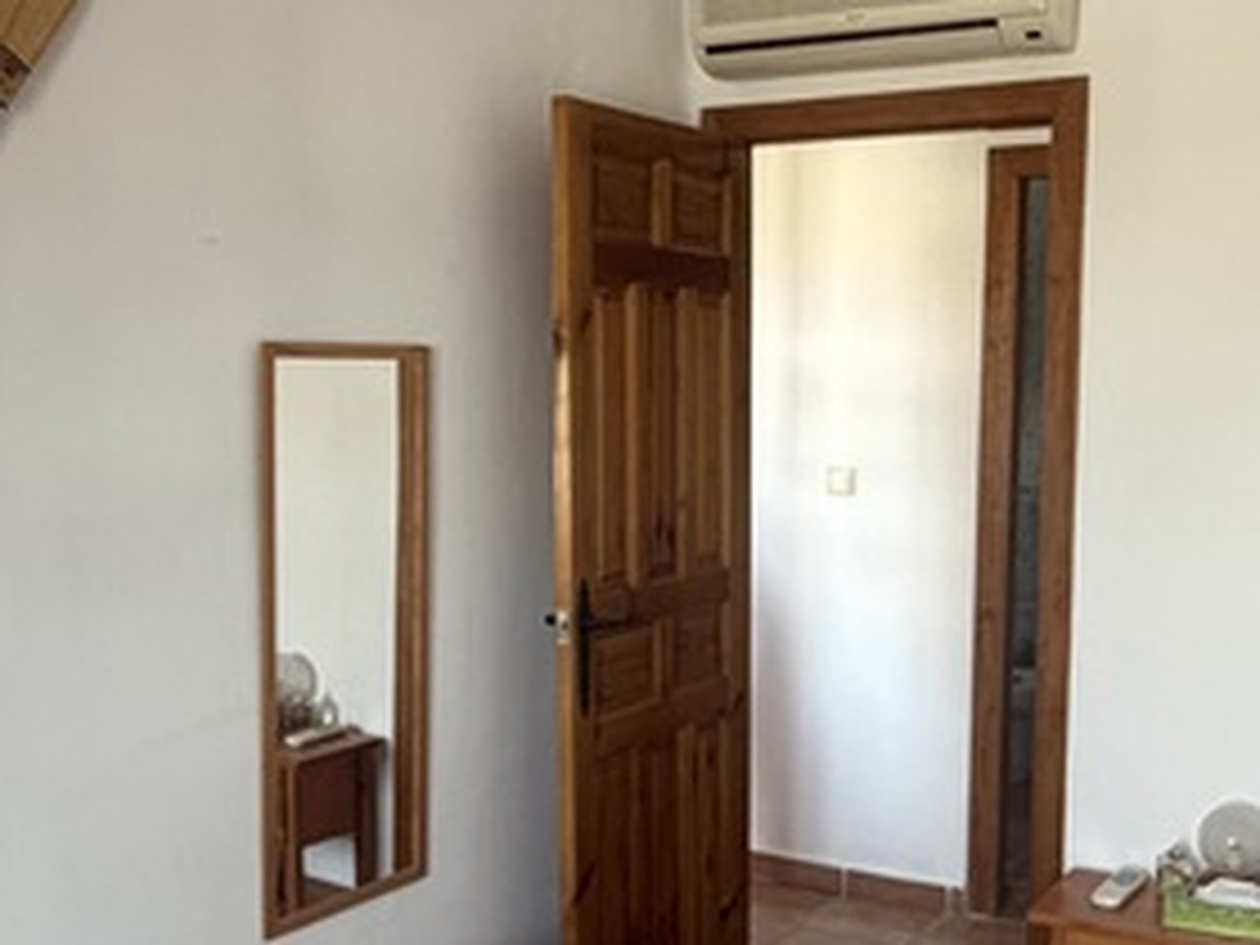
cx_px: 698
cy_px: 574
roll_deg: -0.2
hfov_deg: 42.0
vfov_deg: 32.1
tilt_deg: -7.6
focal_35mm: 45
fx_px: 1638
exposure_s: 1/121
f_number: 2.2
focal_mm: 2.22
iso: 200
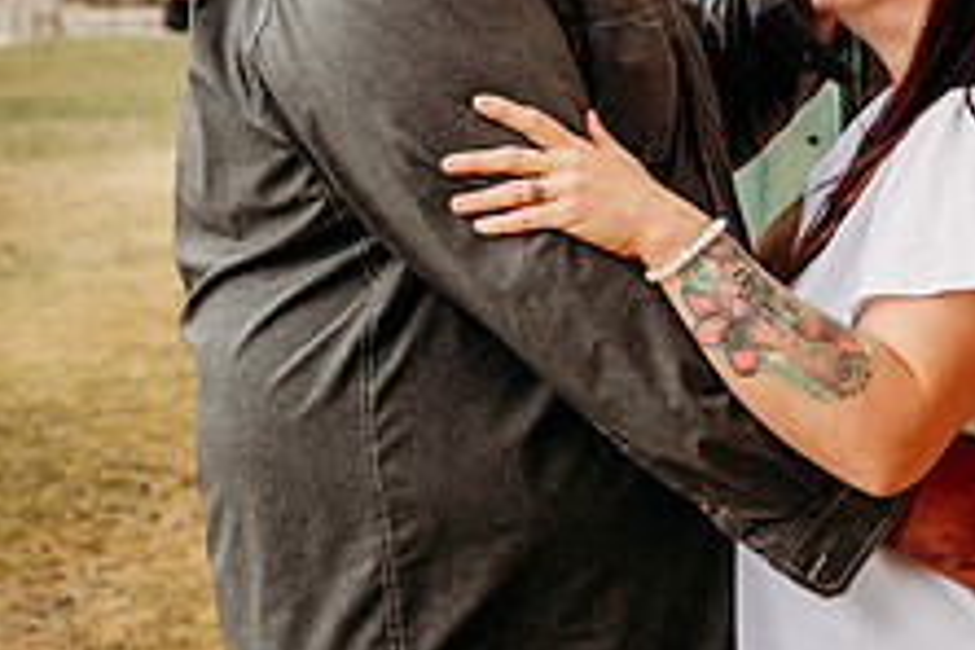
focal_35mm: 123
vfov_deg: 11.0
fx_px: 3331
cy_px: -2
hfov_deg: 15.9
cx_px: 1199
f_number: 3.5
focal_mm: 46
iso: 320
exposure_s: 1/250
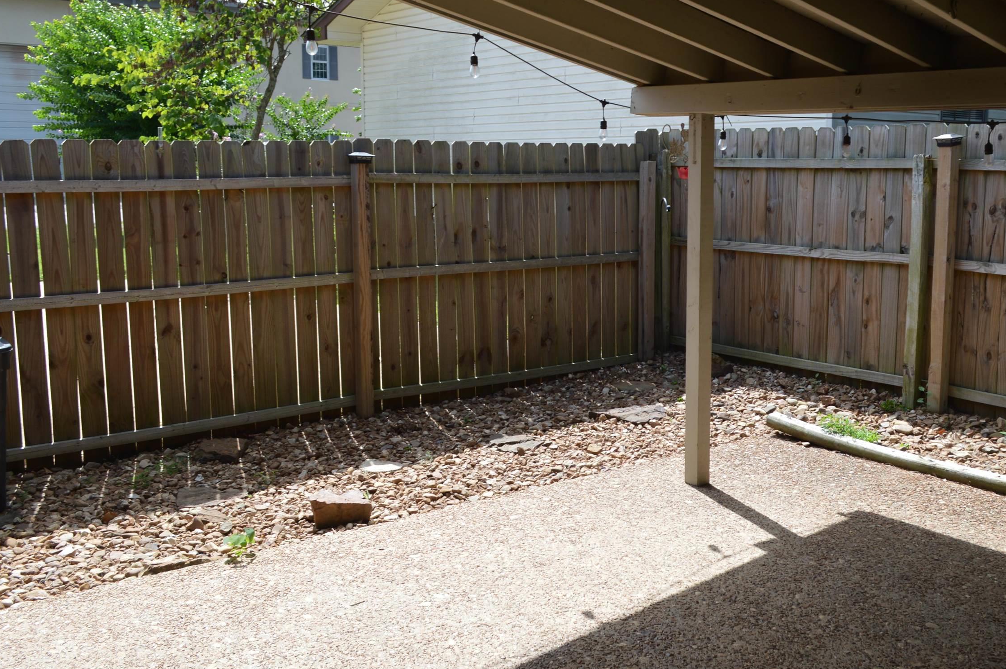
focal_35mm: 37
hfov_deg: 51.5
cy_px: 277
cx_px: 612
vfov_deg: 35.8
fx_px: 1033
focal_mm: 18
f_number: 7.1
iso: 100
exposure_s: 1/200
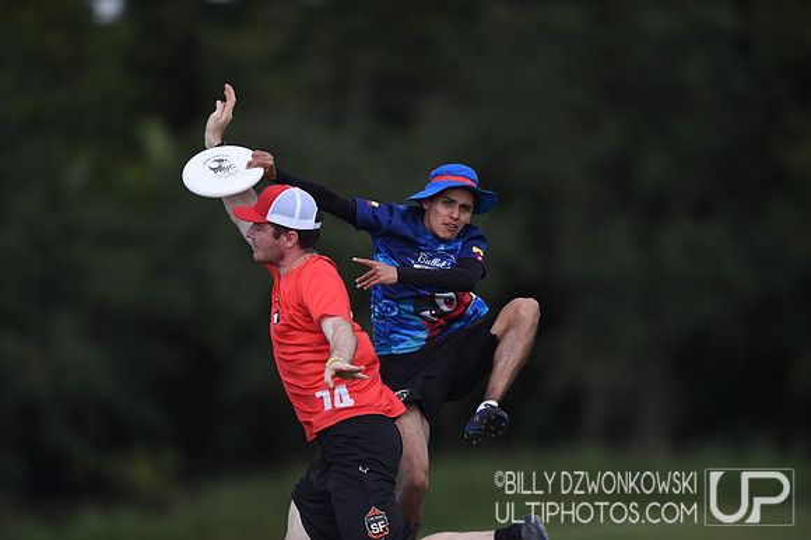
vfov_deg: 3.4
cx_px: 406
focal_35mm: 400
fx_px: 9006
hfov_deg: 5.2
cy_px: 270
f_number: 2.8
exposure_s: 1/1000
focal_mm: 400
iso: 100
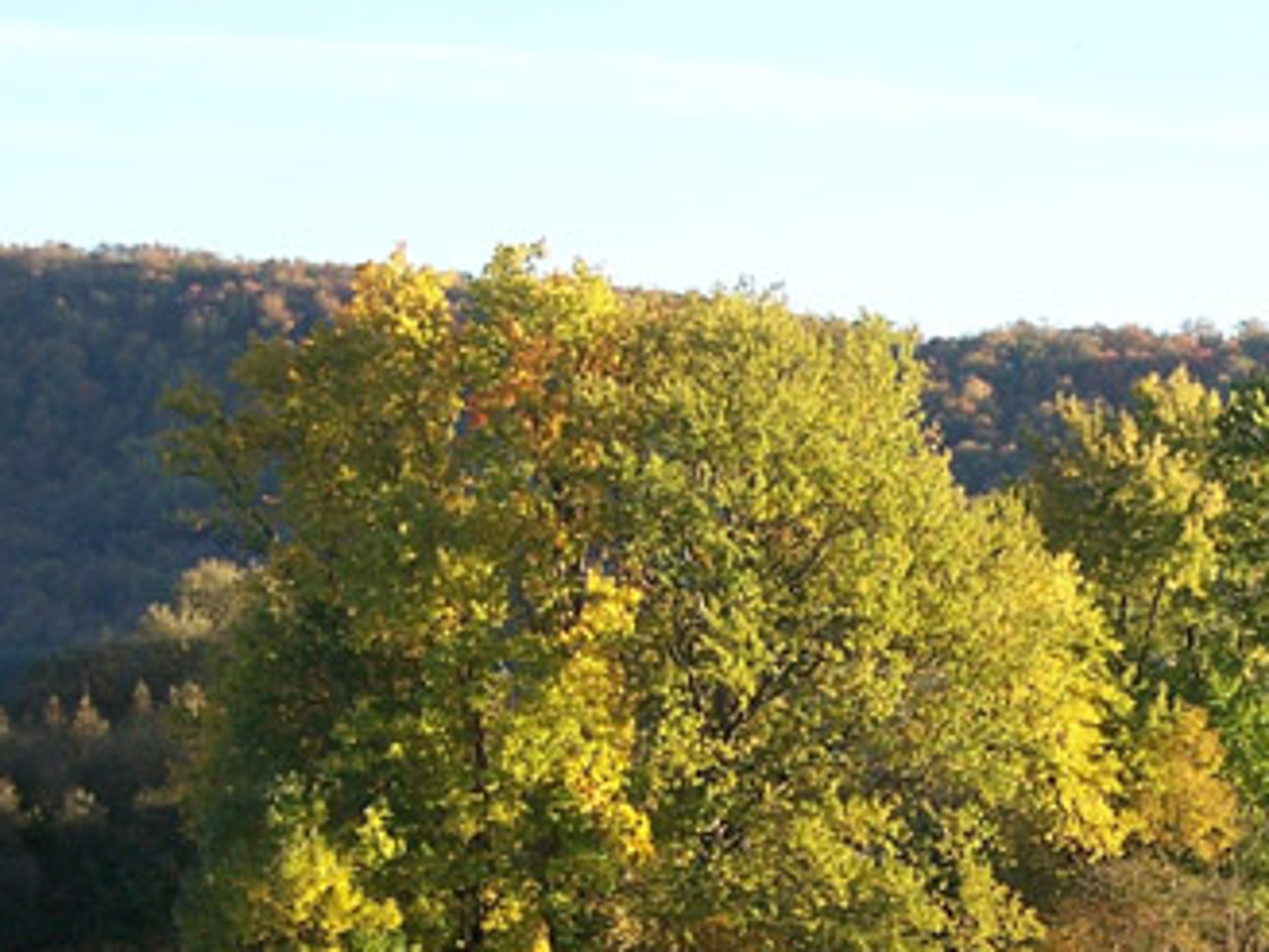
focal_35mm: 190
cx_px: 1091
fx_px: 6965
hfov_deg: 10.4
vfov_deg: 7.8
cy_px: 873
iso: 100
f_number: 5.6
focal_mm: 14.8
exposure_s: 1/90
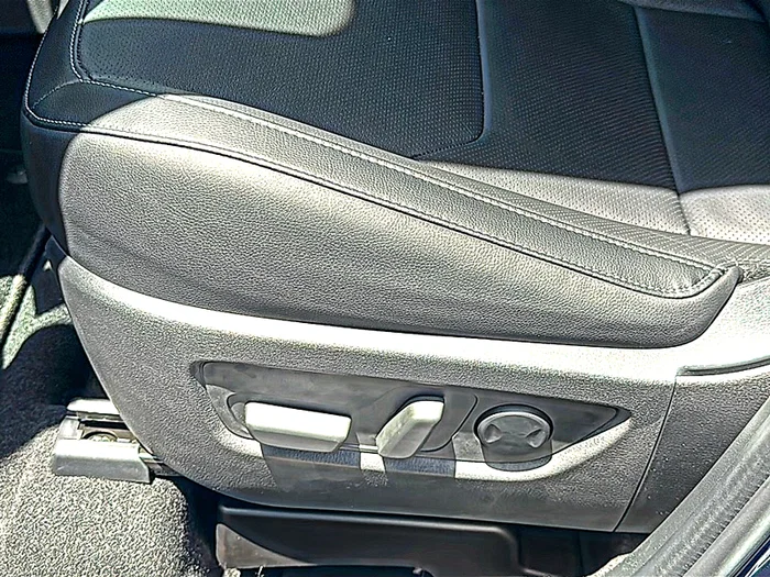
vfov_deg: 34.3
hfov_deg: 44.8
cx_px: 385
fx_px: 934
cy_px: 288
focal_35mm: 42
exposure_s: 1/541
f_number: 1.78
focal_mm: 6.86
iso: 80
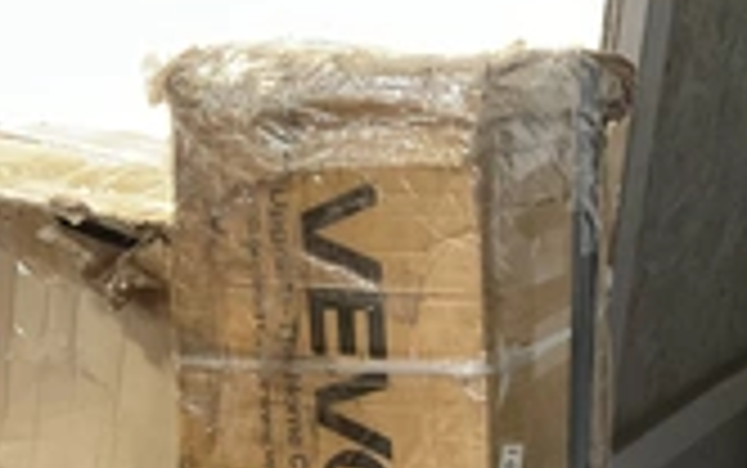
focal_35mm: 74
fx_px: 1508
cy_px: 572
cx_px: 392
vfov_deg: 16.8
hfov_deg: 27.8
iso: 320
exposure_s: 1/40
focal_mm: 3
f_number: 1.8
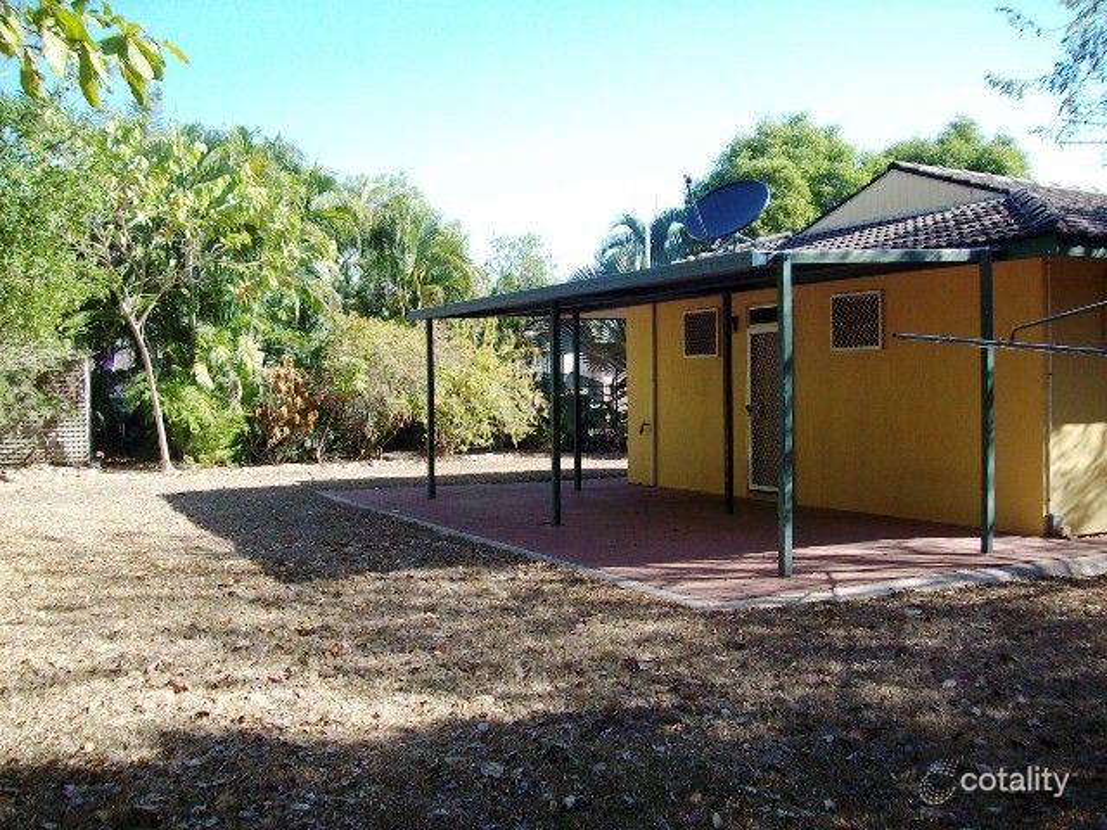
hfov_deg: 51.4
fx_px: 1151
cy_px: 415
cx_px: 554
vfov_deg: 39.7
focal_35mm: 36
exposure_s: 1/343
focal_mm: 6
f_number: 2.7
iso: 80
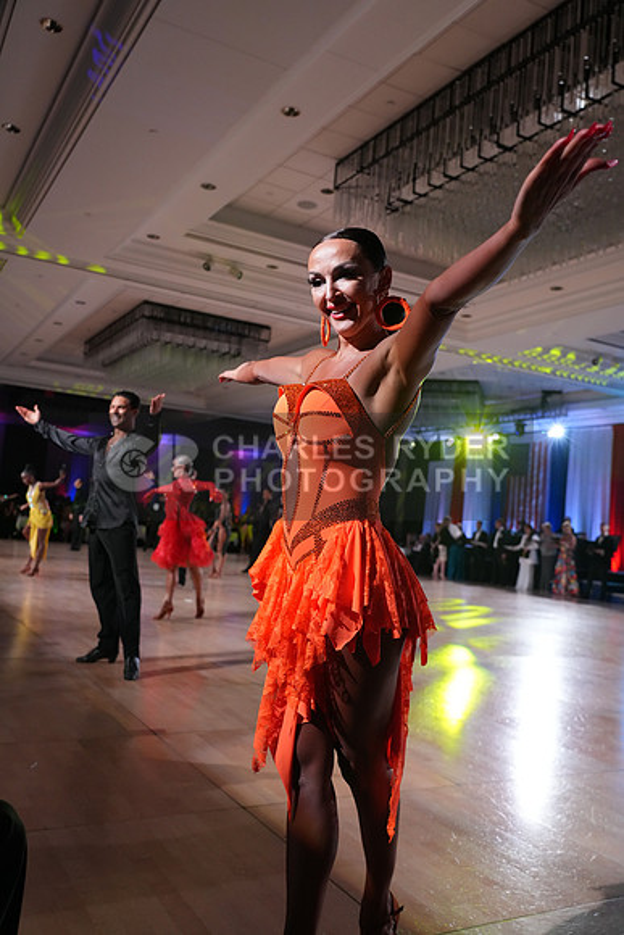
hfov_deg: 45.0
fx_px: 753
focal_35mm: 29
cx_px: 312
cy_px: 468
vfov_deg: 63.6
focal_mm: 29
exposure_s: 1/500
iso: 3200
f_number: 4
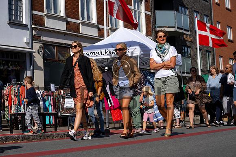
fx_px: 511
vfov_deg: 17.5
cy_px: 78
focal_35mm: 78
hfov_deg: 26.0
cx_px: 118
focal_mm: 78
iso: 100
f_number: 5
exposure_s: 1/1600
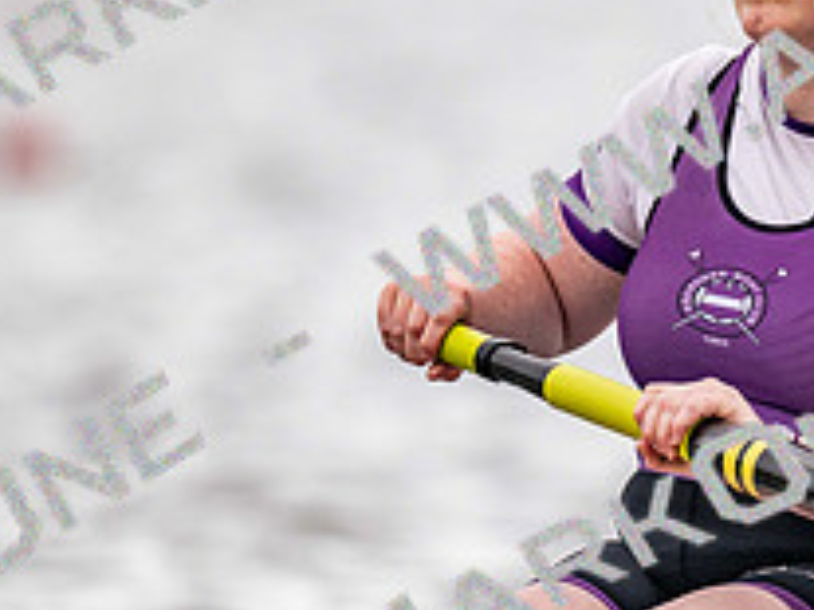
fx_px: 38049
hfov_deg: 1.2
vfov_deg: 0.9
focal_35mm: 1619
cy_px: 329
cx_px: 861
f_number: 4
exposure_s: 1/2500
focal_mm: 600
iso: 220
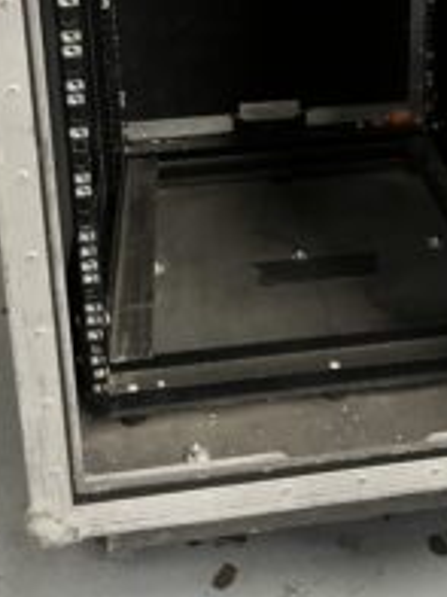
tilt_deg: -15.4
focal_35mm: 53
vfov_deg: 33.0
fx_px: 913
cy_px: -9
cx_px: 310
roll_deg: +1.6
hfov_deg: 27.3
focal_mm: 5.7
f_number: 1.5
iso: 800
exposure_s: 1/30
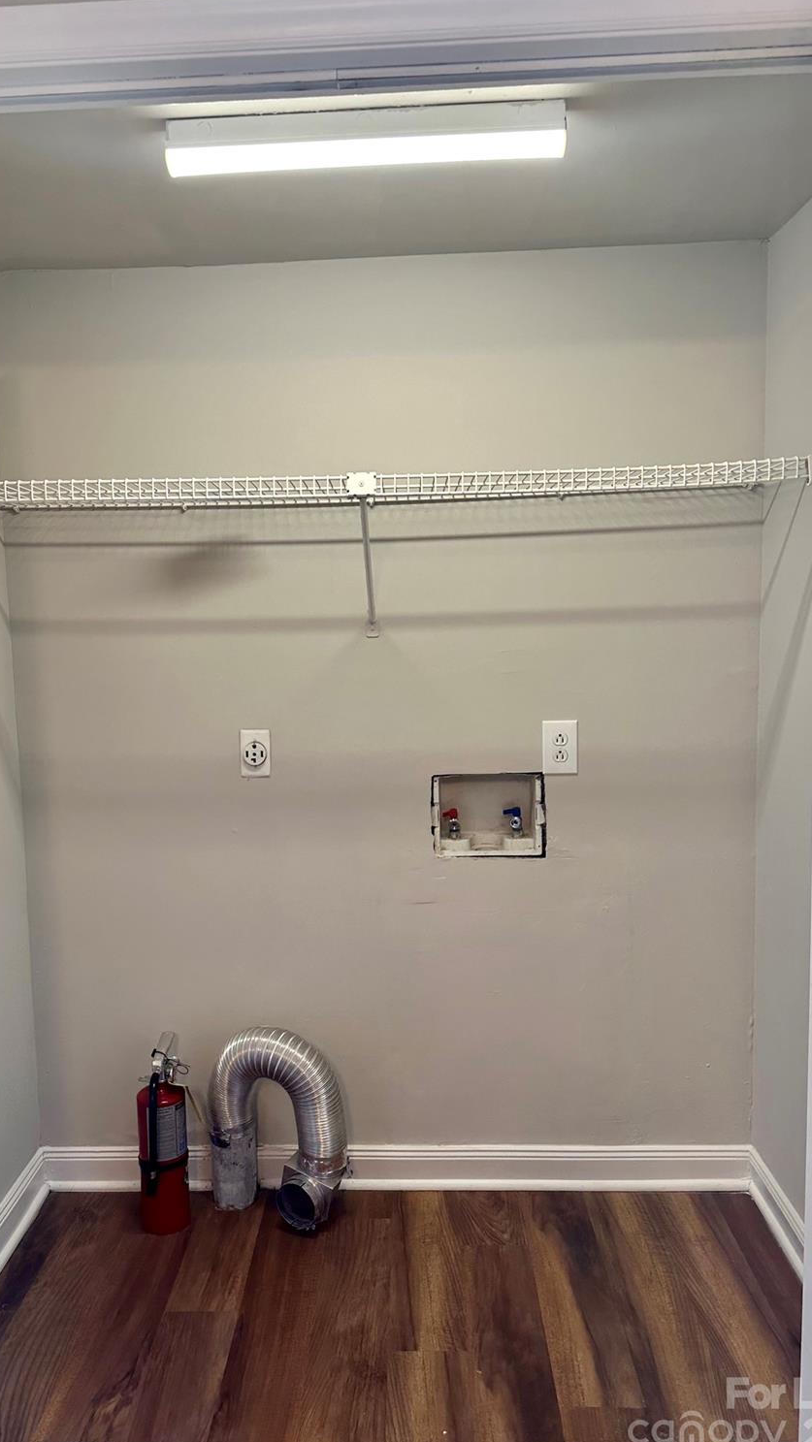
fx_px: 1033
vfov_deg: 69.8
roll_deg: +3.0
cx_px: 377
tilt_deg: -6.3
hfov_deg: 42.9
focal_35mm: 27
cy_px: 735
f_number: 1.78
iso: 100
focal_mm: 6.86
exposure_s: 1/120
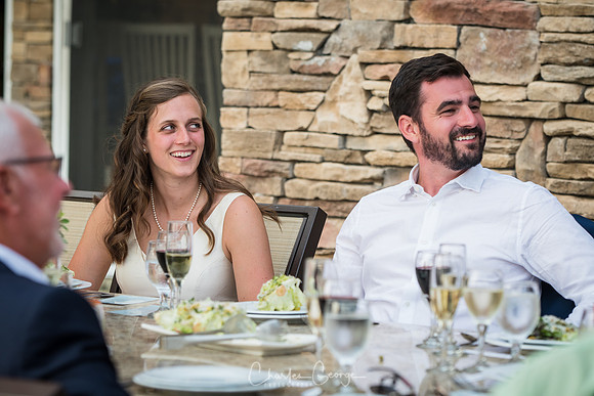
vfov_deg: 7.9
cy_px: 198
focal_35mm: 174
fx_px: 2872
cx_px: 297
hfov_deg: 11.8
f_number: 3.2
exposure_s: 1/250
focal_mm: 116
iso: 400
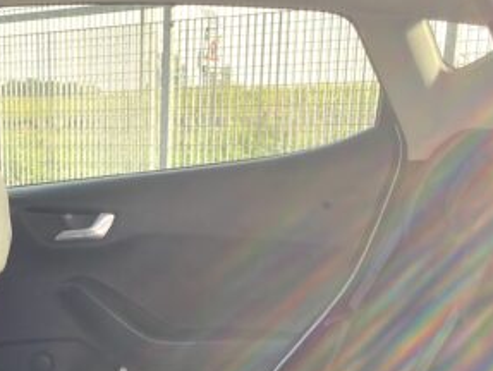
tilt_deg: -16.1
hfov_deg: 25.6
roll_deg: +0.1
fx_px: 1027
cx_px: 0
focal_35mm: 72
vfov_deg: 19.4
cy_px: 437
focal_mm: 4.25
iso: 32
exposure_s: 1/131
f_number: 1.8
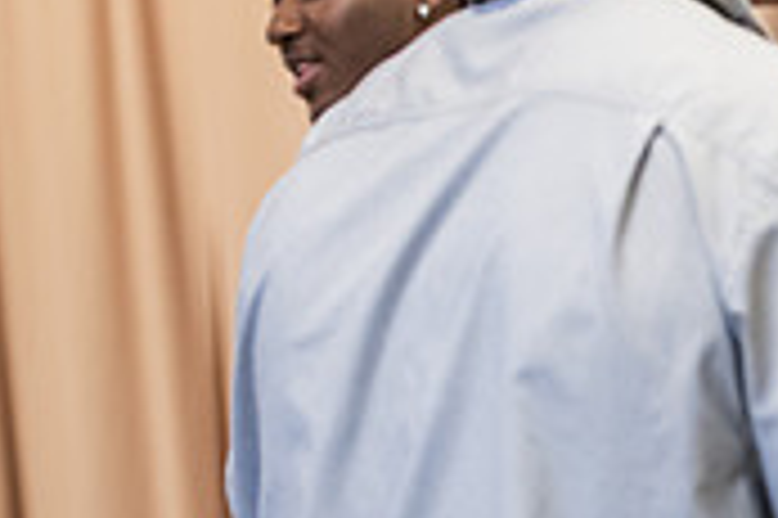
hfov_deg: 8.5
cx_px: 1246
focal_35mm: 235
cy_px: 313
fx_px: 5074
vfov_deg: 5.8
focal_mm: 70
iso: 2500
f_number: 3.2
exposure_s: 1/200
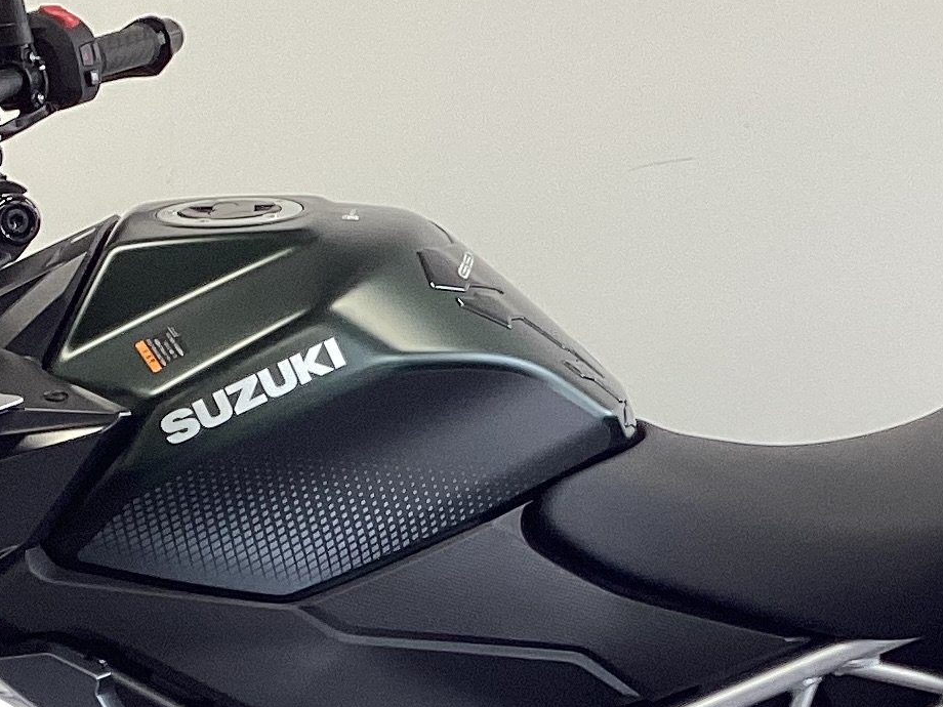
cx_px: 474
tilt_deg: -4.7
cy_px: 701
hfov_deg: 17.9
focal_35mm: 110
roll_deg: +0.9
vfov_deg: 13.3
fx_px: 2997
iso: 50
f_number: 2.4
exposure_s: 1/60
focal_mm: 3.3
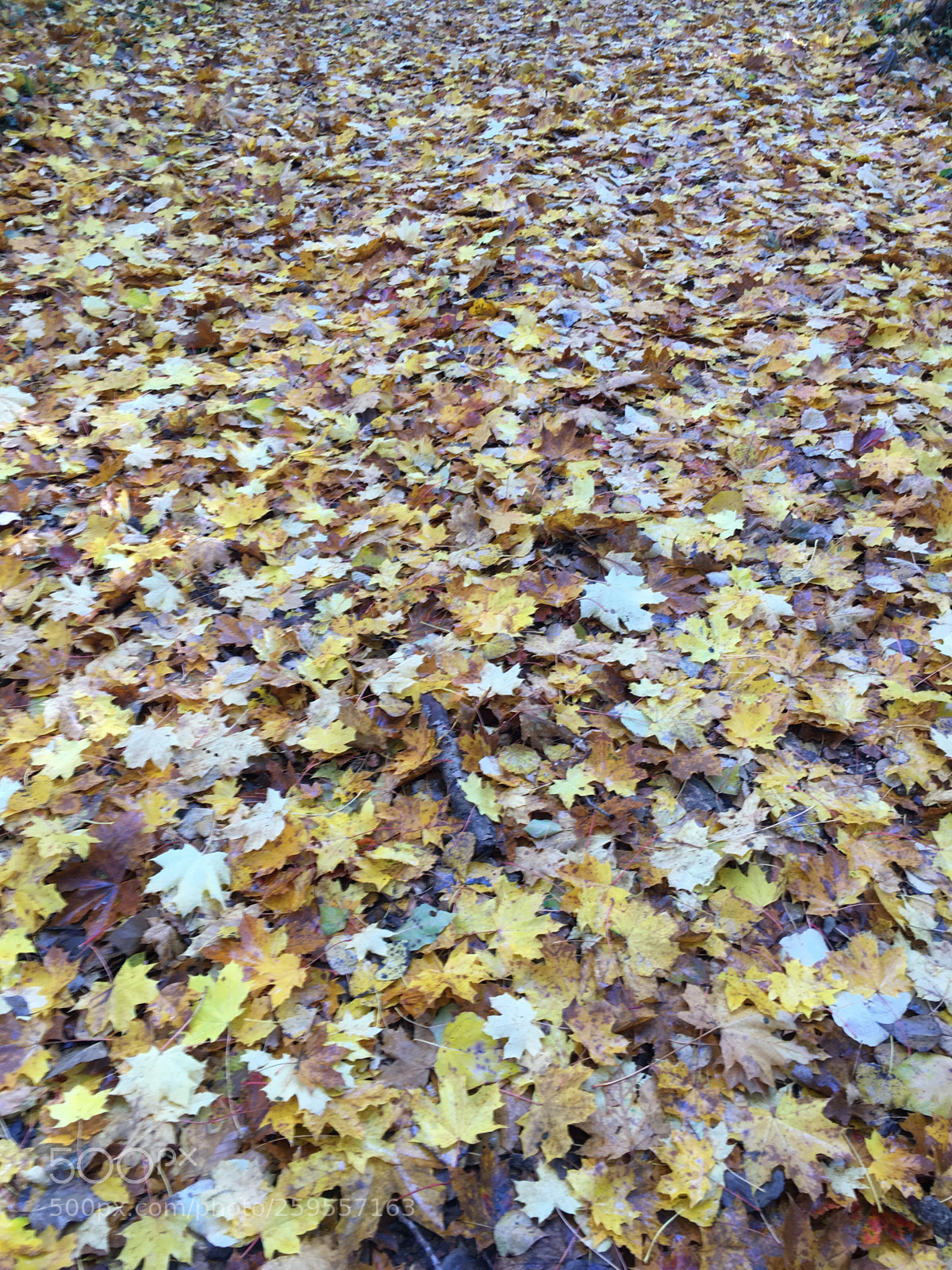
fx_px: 1063
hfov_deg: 48.2
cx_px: 476
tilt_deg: -40.5
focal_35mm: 29
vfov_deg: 61.7
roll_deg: -2.3
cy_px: 635
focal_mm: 4.15
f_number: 2.2
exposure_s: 1/33
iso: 32
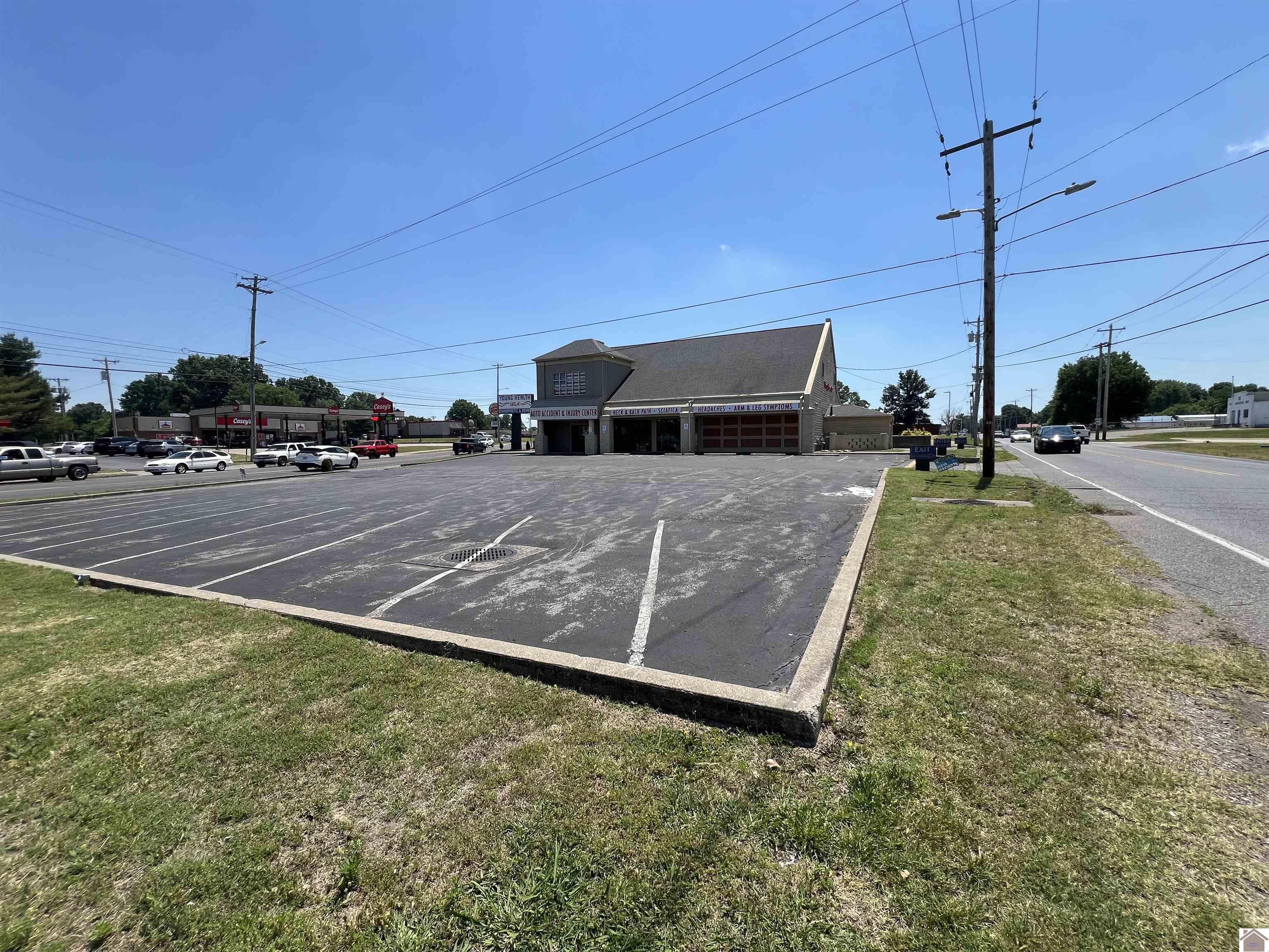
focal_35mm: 13
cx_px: 634
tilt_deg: -3.6
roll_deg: +0.8
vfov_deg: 89.9
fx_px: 477
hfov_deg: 106.2
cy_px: 476
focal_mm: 1.57
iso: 32
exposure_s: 1/1672
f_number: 1.8
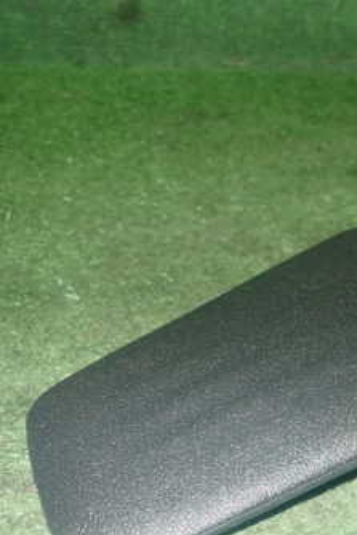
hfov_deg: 22.3
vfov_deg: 35.6
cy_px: 296
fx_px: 832
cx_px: 429
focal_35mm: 56
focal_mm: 5.4
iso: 800
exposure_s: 1/30
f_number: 6.3
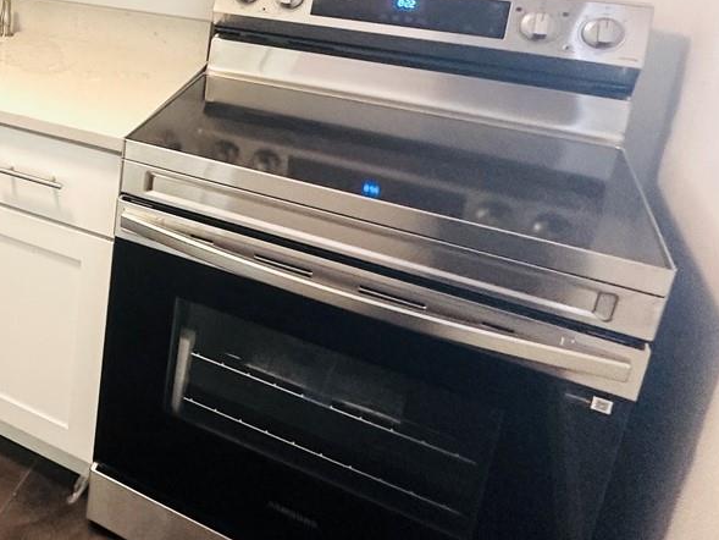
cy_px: 42
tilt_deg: -15.2
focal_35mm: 38
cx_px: -127
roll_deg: -0.6
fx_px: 789
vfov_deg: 35.3
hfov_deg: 37.8
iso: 200
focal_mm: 2.22
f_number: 2.2
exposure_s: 1/60
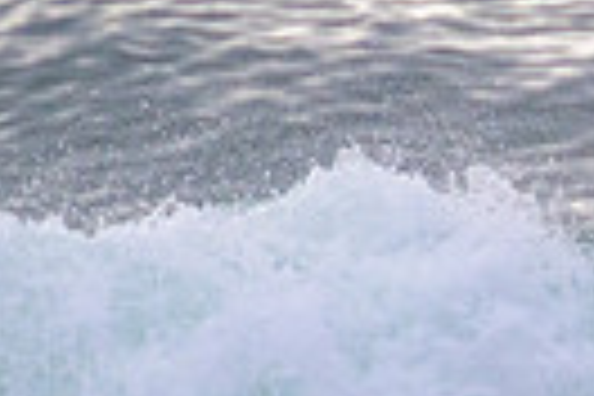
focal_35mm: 3524
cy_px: 479
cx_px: 1048
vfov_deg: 0.4
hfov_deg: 0.6
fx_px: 58141
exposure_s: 1/2000
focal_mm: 800
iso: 2500
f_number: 11
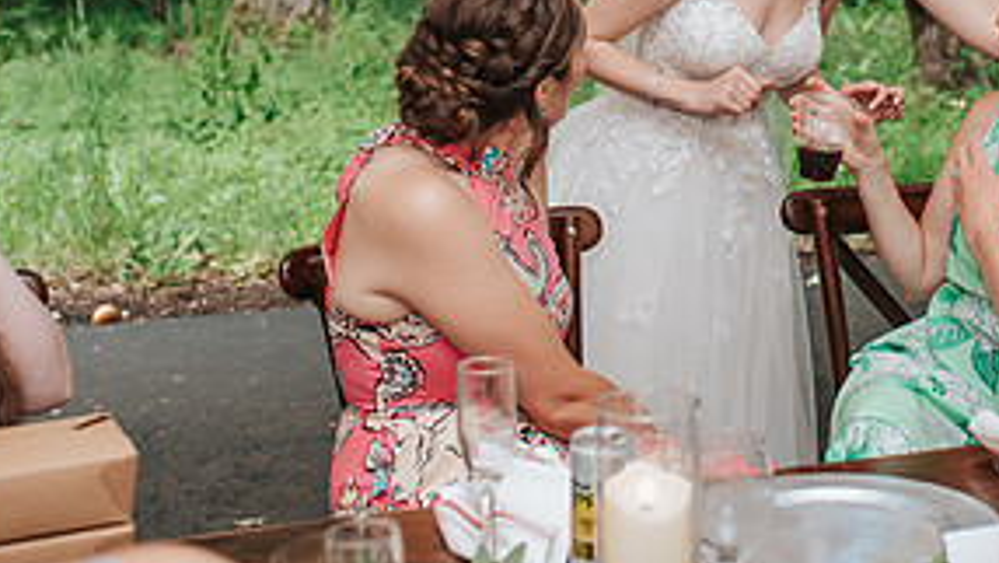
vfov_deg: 15.6
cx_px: 688
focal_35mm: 76
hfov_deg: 27.6
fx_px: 2014
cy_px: 12
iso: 1000
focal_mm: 35
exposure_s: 1/200
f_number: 2.8
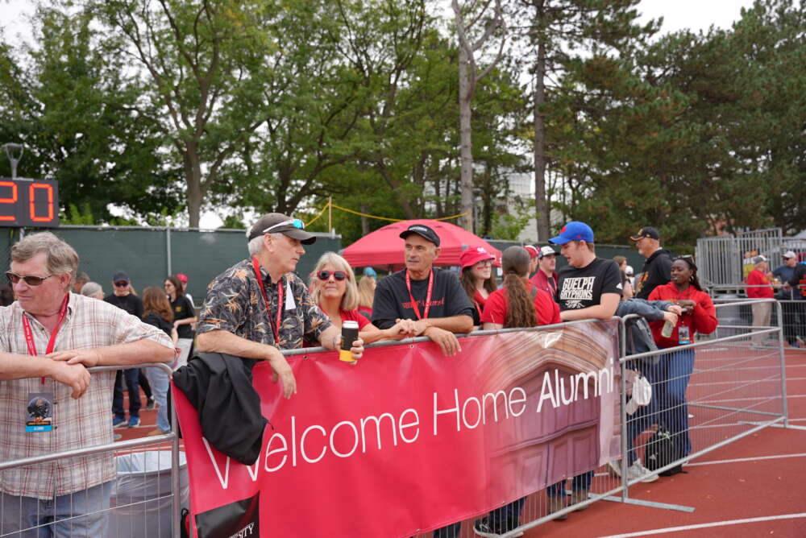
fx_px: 708
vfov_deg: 41.6
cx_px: 403
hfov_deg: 59.3
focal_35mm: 32
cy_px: 269
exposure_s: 1/200
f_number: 4
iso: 80
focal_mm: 31.6
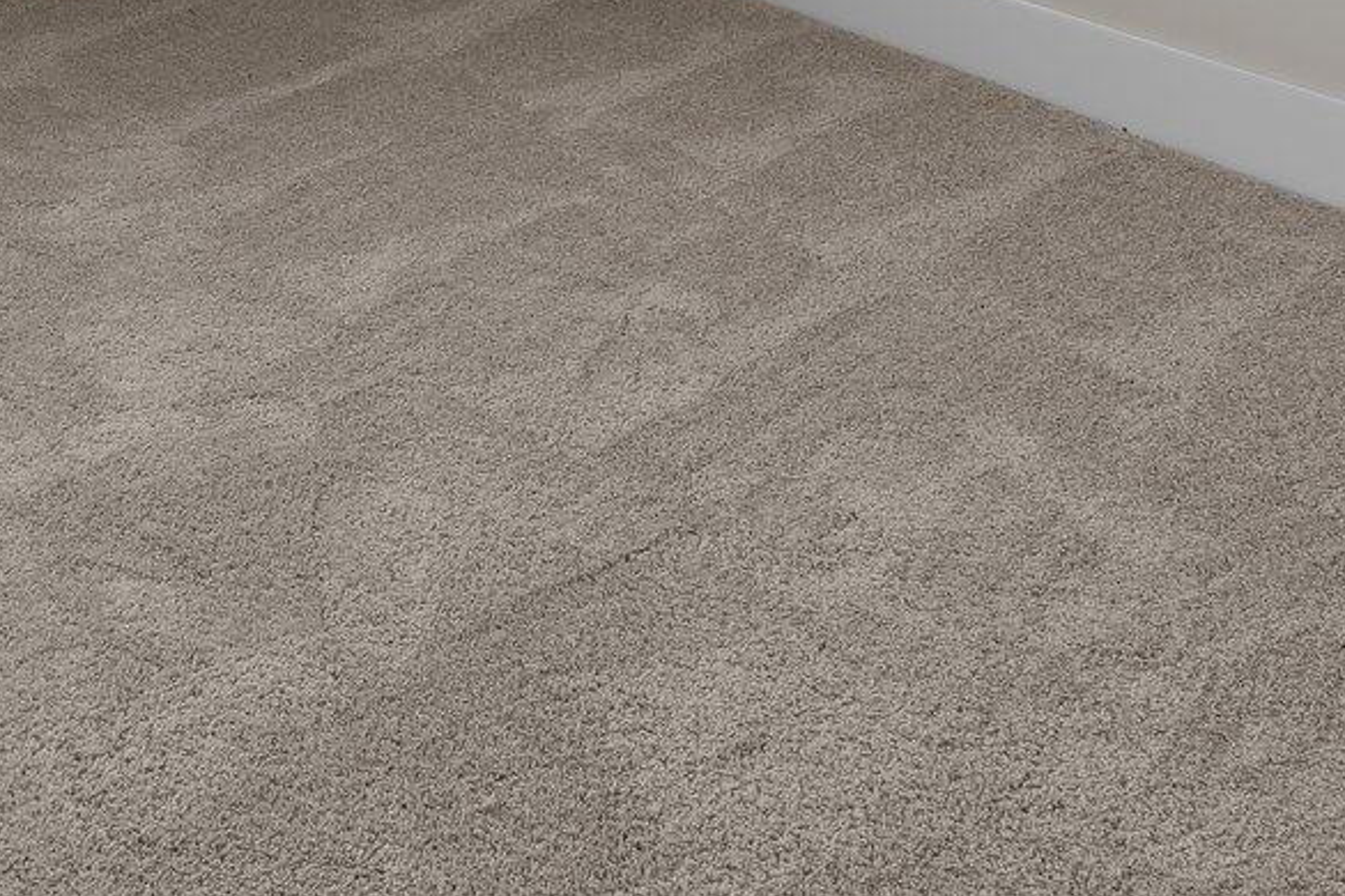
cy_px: -665
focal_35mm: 49
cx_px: 60
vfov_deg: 20.5
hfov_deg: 36.9
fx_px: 1831
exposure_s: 1/10
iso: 200
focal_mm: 14
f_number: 7.1
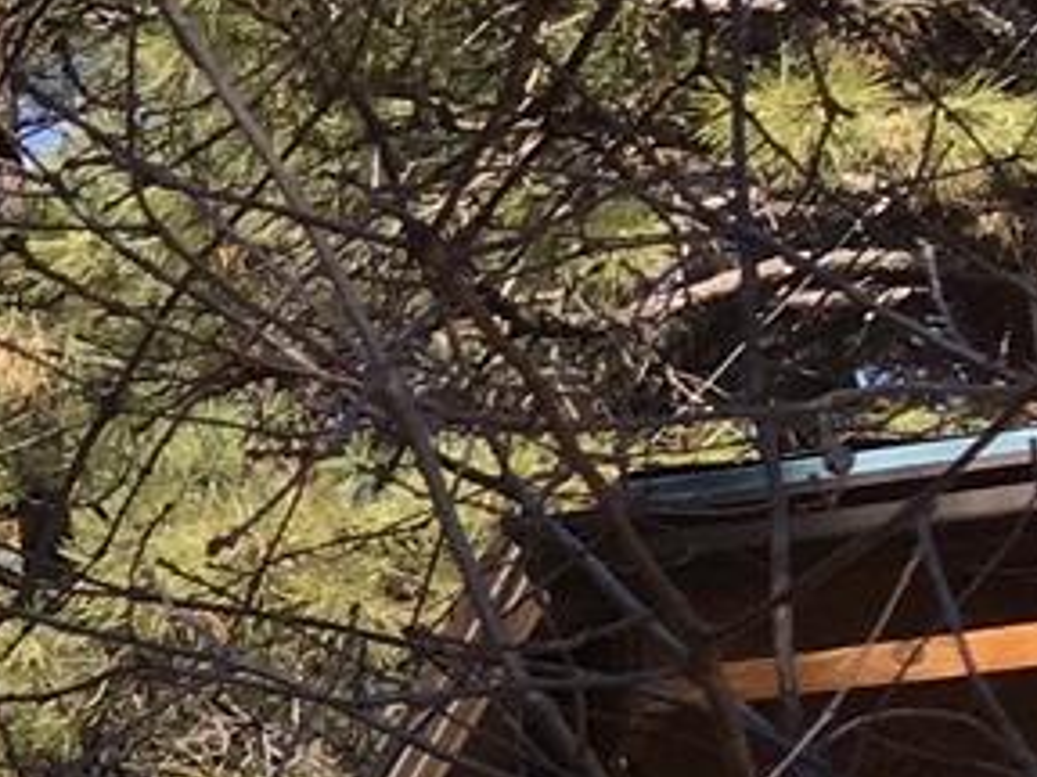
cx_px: -2164
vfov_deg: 7.2
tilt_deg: +5.2
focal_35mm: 203
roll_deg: +3.3
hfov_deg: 8.2
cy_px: 1295
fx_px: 6081
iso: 25
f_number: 2.2
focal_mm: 4.15
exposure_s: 1/530
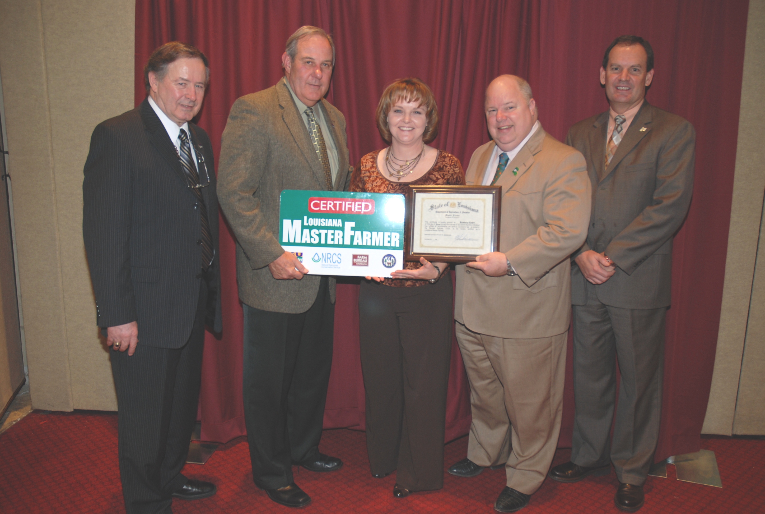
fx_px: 703
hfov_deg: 57.1
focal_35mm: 33
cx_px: 382
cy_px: 257
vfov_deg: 40.1
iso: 200
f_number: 4
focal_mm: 22
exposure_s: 1/60
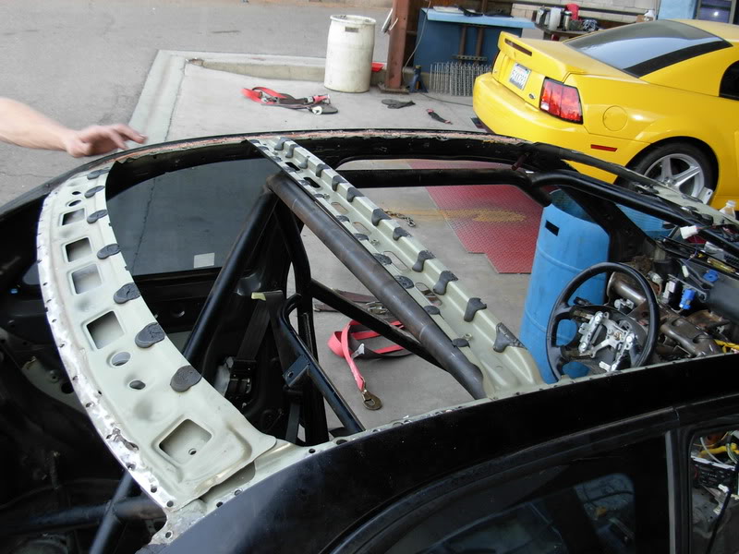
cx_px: 370
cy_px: 277
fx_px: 811
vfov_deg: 37.7
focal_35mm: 38
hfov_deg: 49.0
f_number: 2.9
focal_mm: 6.3
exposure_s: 1/71.8
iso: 79
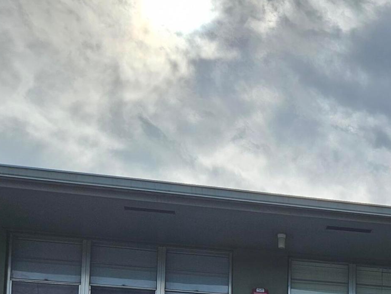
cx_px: 458
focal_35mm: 71
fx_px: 802
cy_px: 432
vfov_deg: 18.5
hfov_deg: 25.0
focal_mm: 5.4
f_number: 1.8
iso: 25
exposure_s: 1/2010
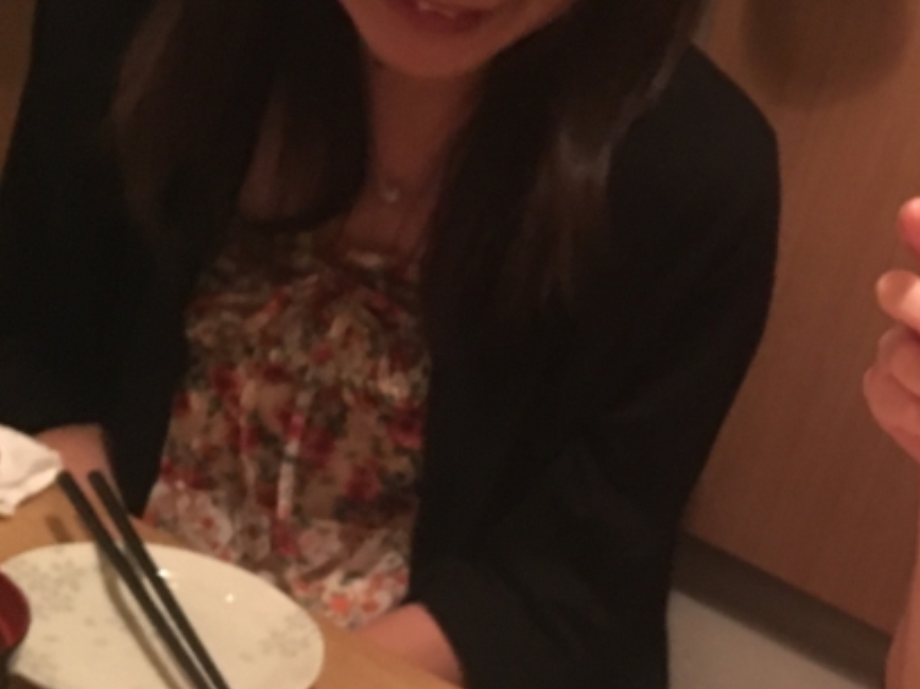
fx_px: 1940
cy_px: 506
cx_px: 913
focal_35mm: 73
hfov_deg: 25.4
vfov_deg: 20.0
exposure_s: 1/15
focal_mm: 4.15
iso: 500
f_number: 2.2
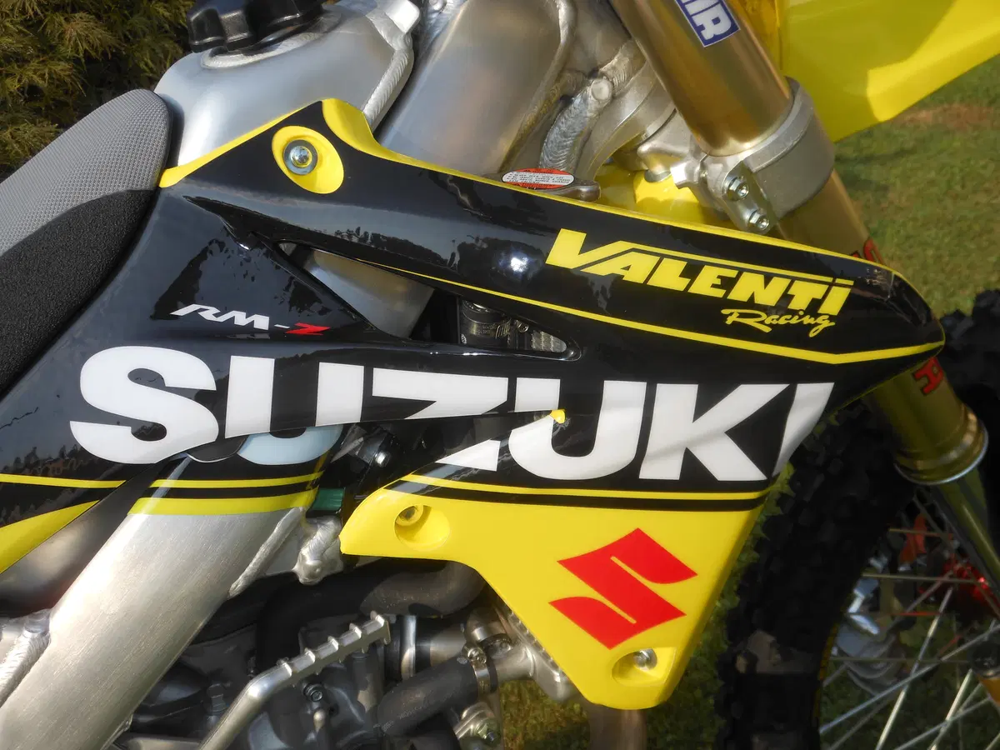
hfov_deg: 43.9
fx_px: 1242
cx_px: 500
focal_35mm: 43
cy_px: 375
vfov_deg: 33.6
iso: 80
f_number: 3.8
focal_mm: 7.7
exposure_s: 1/640
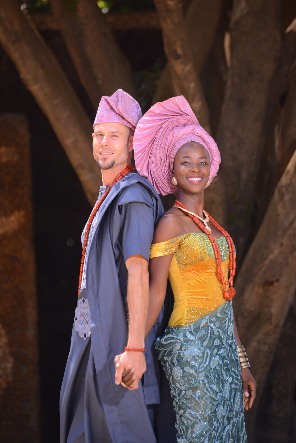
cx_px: 148
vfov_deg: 8.9
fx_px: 2834
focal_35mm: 230
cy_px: 222
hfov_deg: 6.0
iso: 320
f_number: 6.3
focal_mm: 230
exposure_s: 1/200
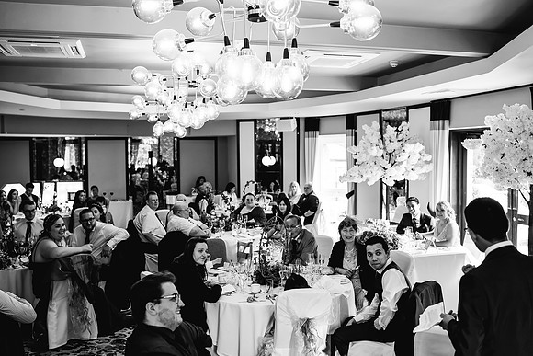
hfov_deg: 54.4
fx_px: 518
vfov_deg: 37.9
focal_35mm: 35
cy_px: 178
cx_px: 266
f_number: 2.2
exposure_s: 1/250
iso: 640
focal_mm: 35
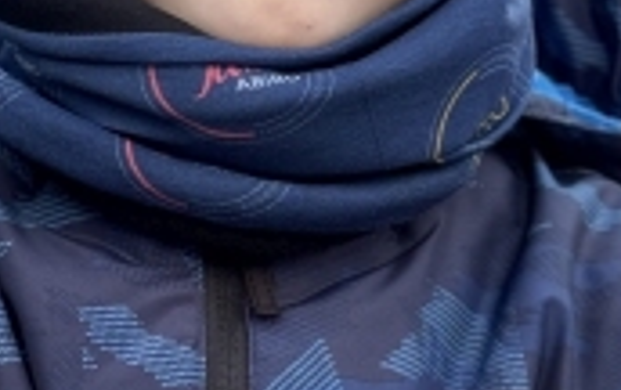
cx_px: 152
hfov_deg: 11.8
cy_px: 336
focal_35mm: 177
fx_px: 3000
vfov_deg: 7.4
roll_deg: -1.5
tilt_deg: -8.2
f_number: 1.78
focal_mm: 6.86
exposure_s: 1/121
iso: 80
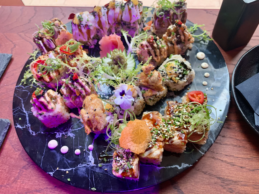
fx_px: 195
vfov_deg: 53.1
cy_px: 97
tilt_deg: -59.6
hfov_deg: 67.3
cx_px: 130
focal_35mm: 26
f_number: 1.8
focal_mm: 4.25
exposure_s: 1/60
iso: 160
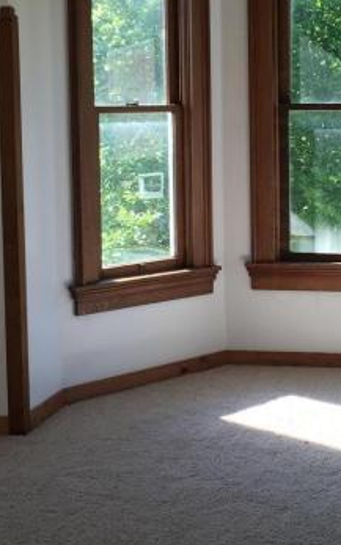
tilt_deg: -5.2
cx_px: 297
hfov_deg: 18.9
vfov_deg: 30.0
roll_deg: -0.1
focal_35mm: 68
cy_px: 188
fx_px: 1011
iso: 32
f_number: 2.2
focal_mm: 4.15
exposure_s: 1/162
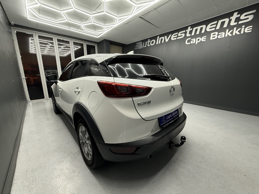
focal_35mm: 14
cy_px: 97
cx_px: 130
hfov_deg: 102.1
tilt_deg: -11.7
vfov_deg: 85.7
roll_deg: +0.2
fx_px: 105
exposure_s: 1/100
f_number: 2.2
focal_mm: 2.22
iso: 200
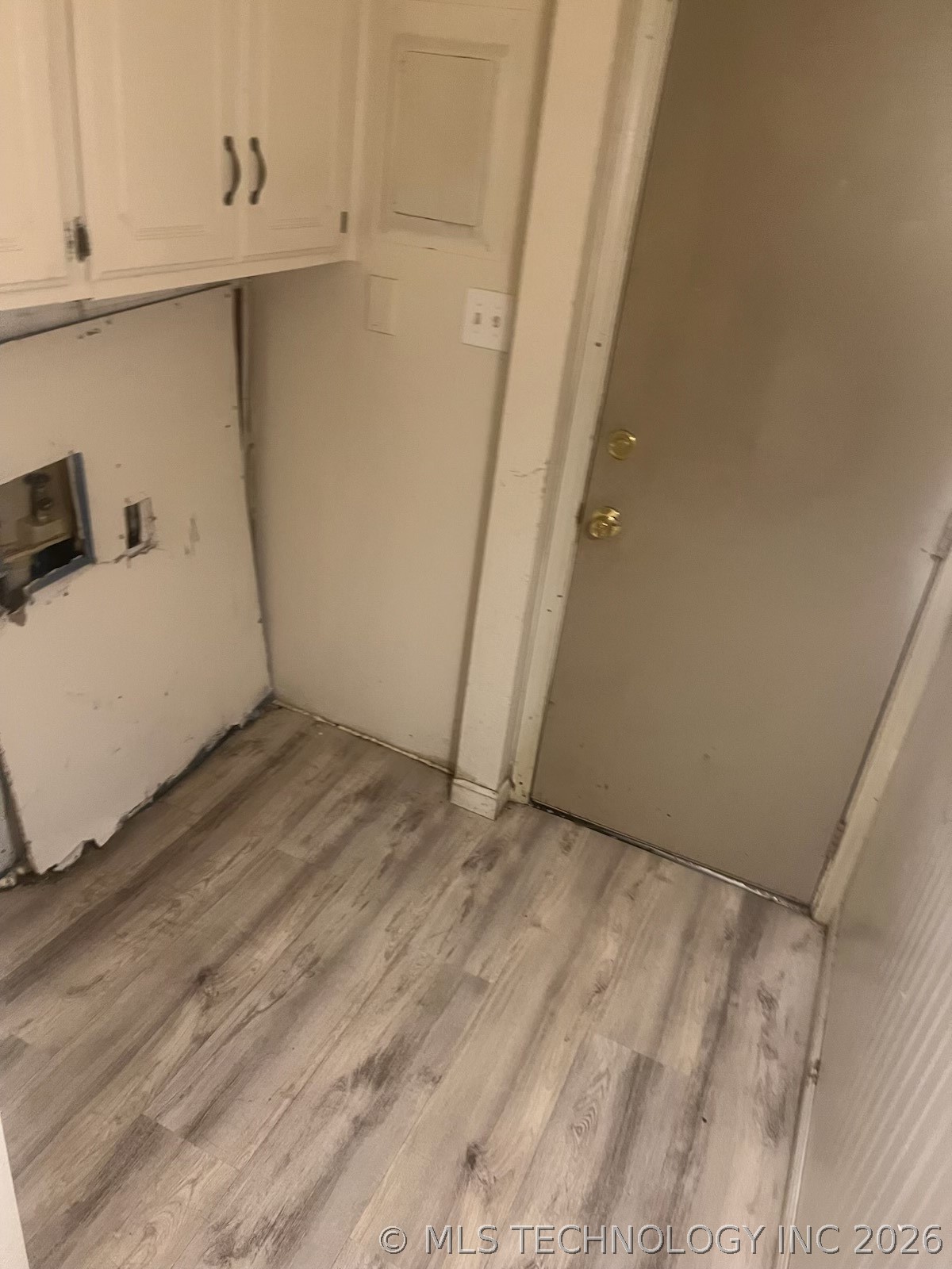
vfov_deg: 67.3
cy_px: 634
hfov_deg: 53.1
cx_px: 476
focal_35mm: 26
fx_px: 953
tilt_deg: -29.2
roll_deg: -8.3
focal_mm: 5.7
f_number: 1.5
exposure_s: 1/60
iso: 400
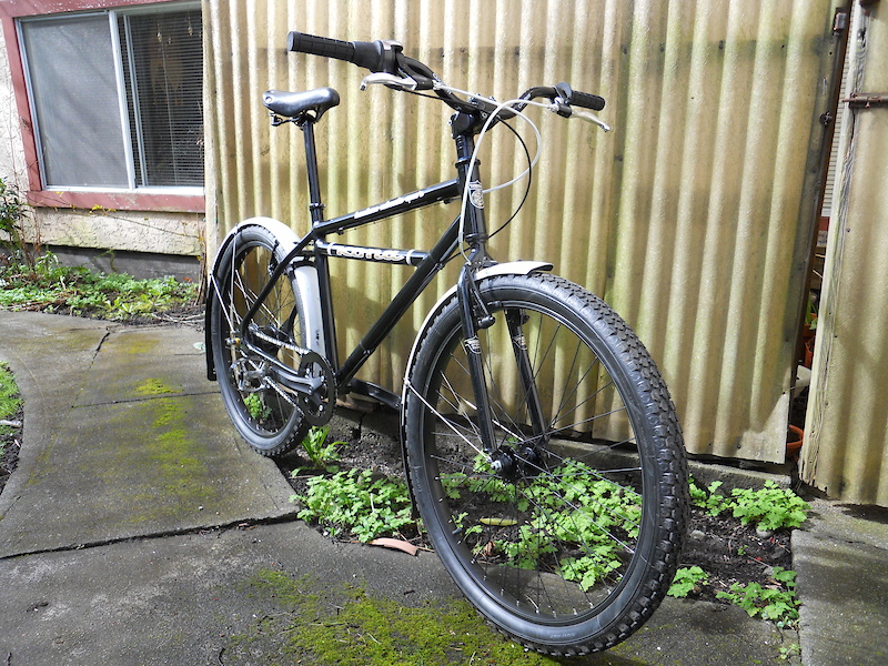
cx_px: 444
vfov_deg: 49.7
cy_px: 333
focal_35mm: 28
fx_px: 718
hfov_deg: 63.4
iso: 125
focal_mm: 5
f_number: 2.7
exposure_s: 1/250
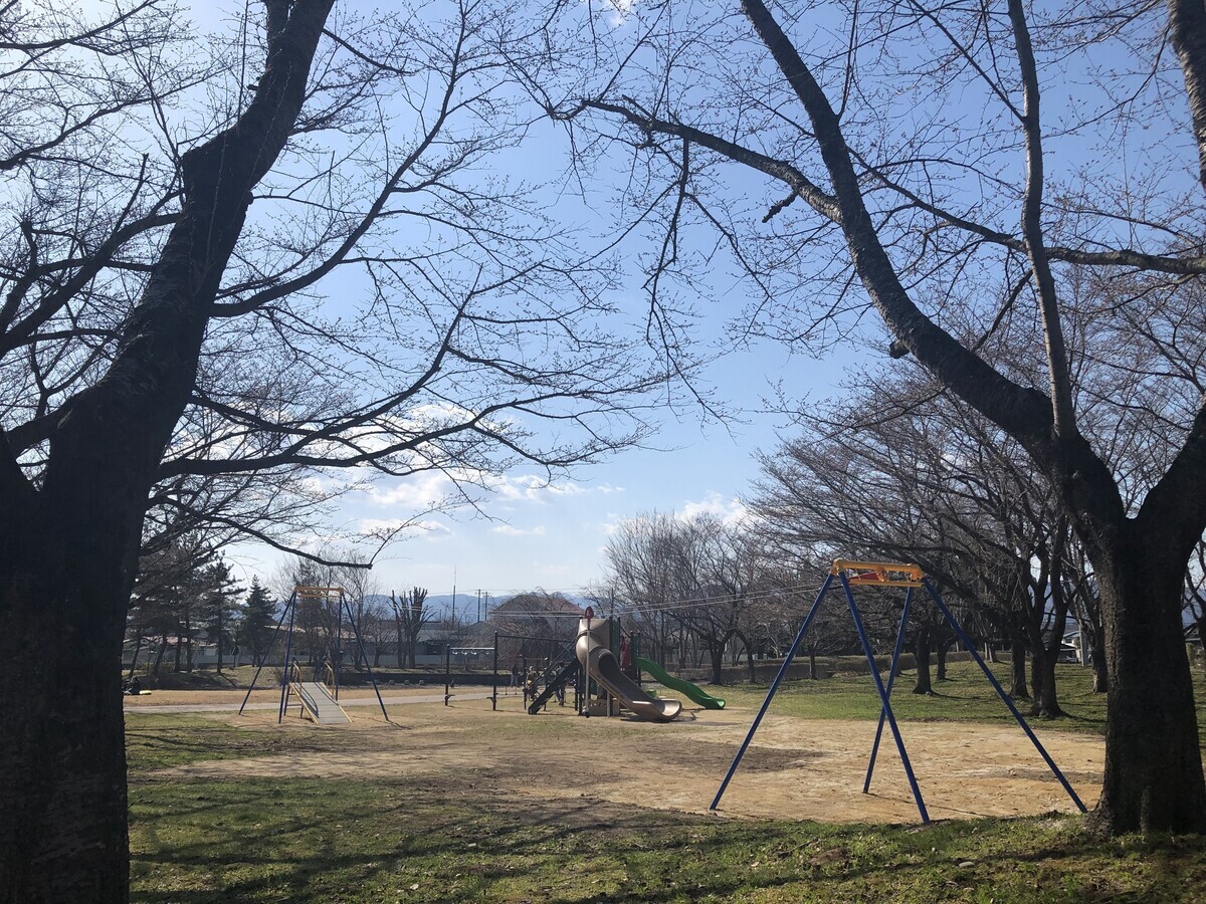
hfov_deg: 63.4
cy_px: 452
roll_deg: +0.3
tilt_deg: +12.7
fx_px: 976
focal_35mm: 28
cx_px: 603
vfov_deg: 49.7
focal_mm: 3.99
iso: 25
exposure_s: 1/3690
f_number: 1.8
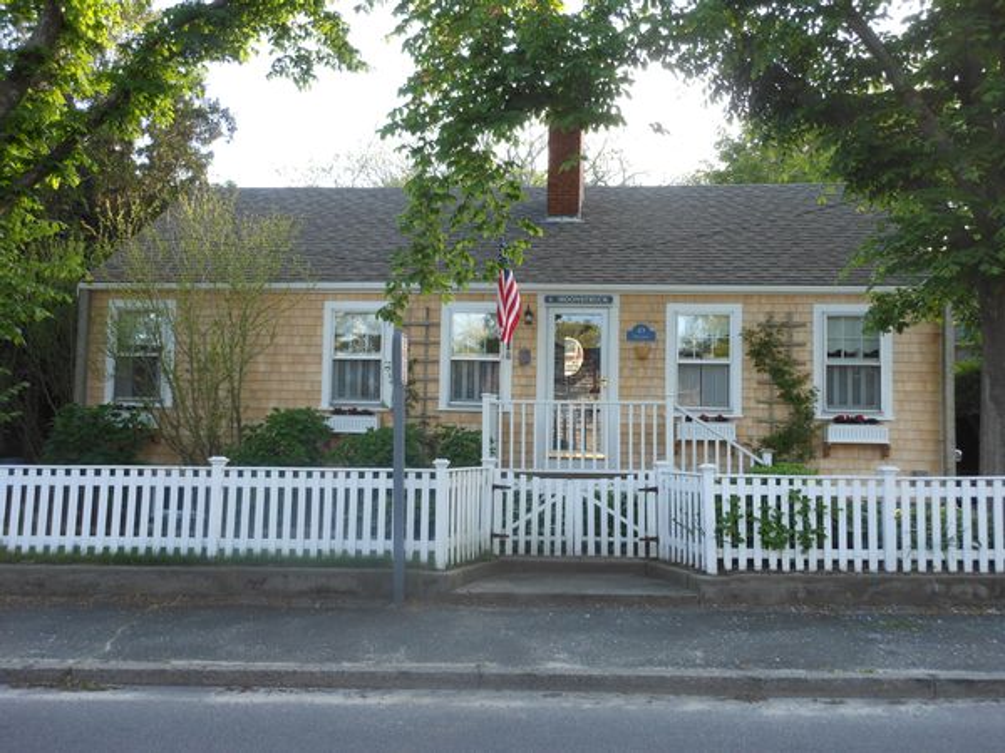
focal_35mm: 33
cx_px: 502
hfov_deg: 55.4
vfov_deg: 42.9
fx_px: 958
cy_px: 376
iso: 80
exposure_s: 1/60
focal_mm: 5.9
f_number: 4
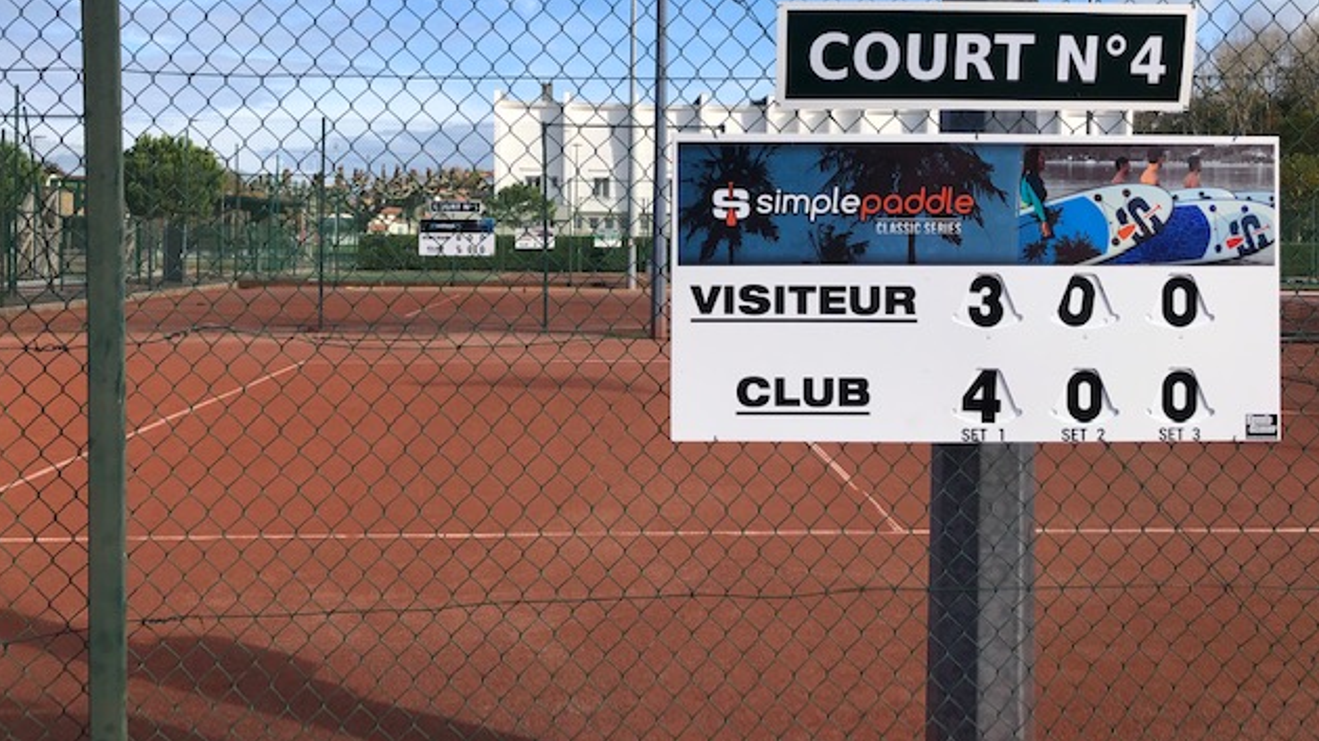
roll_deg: -0.8
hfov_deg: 62.6
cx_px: 666
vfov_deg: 37.4
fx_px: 1084
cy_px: 251
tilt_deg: -2.9
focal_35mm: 31
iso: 20
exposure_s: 1/1779
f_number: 1.8
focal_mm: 3.99
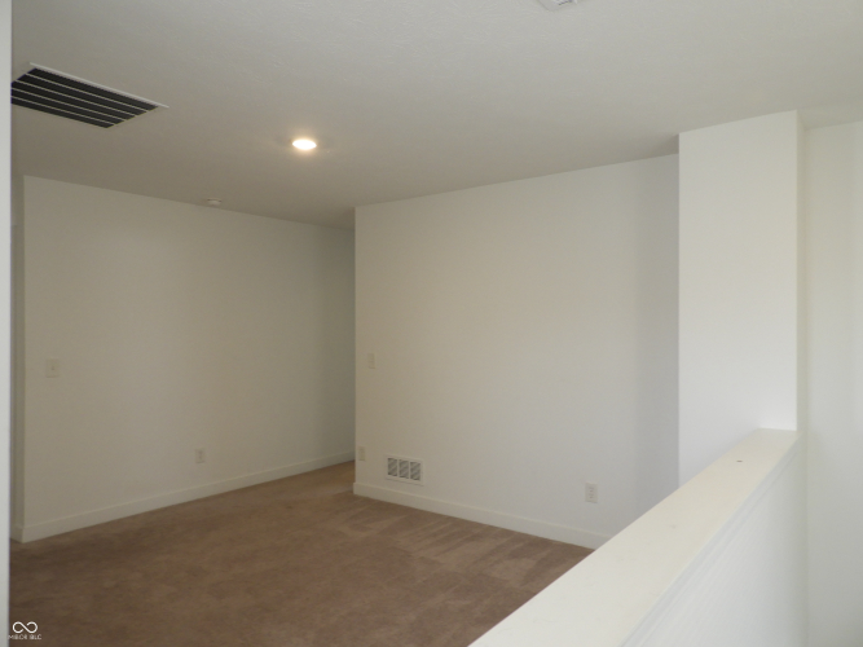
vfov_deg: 56.8
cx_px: 432
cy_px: 324
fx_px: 598
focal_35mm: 24
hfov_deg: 71.6
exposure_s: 1/30
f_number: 3.3
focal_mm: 4.3
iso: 110
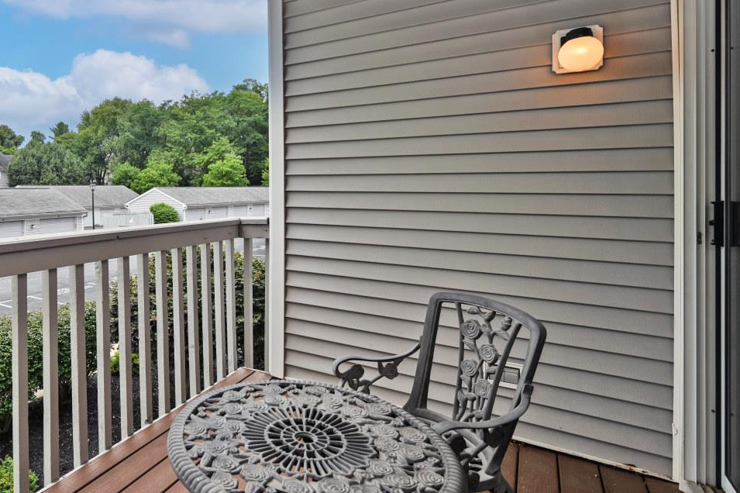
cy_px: 184
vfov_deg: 54.9
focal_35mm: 23
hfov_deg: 71.0
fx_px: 468
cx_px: 177
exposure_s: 1/160
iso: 100
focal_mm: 14.5
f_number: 6.3
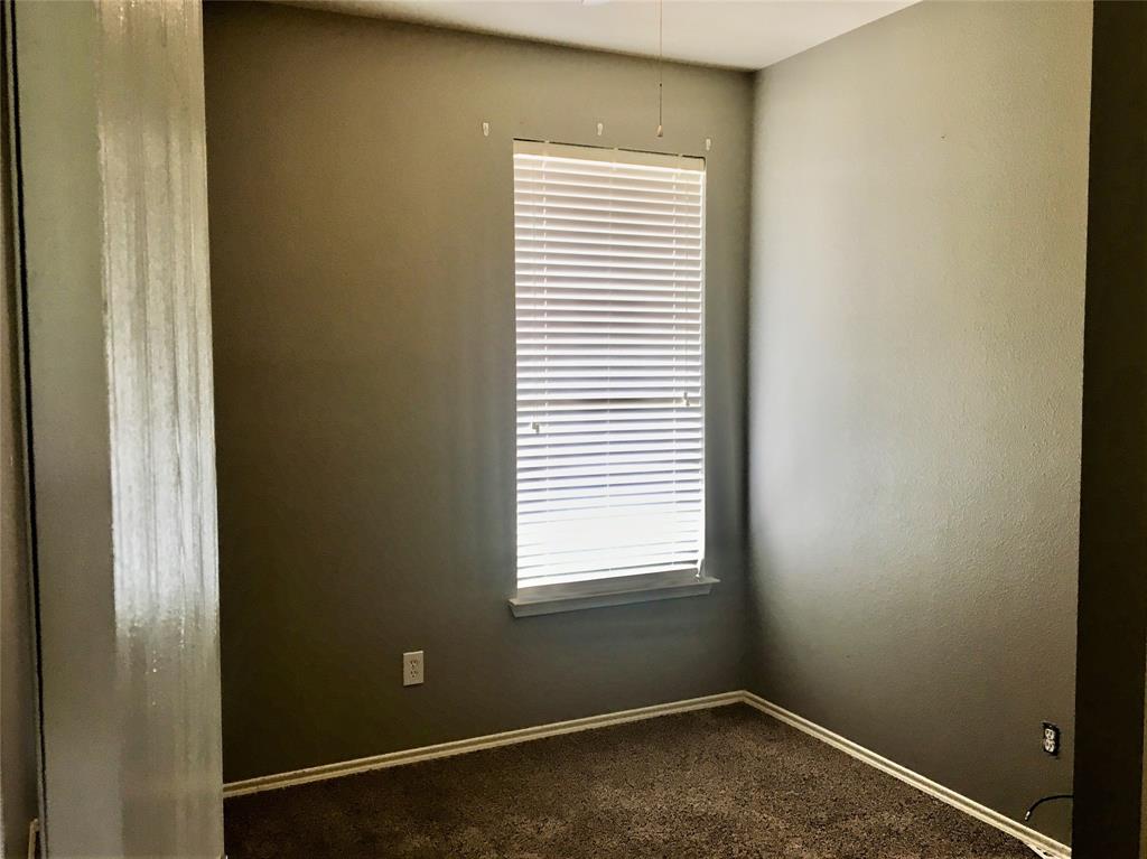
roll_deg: -1.0
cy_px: 430
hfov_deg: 61.7
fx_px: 960
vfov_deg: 48.2
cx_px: 574
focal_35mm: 29
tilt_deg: -3.3
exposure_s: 1/30
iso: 25
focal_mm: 4.15
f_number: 2.2
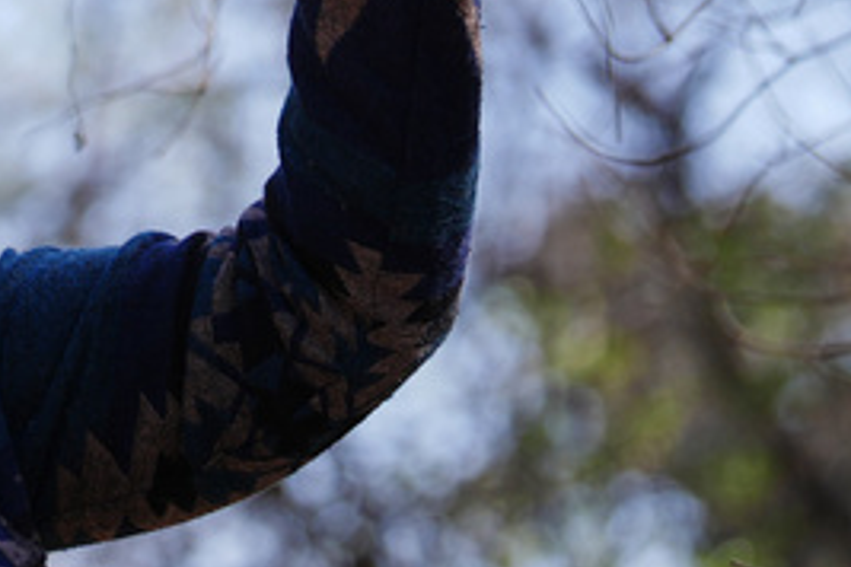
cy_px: -436
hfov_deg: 10.5
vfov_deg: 7.0
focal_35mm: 192
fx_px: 4538
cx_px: -217
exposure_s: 1/5000
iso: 125
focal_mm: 50
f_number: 1.2
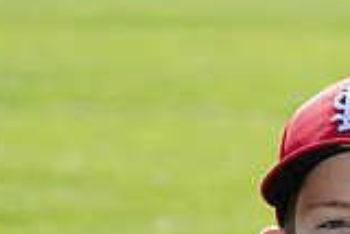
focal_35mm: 659
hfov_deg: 3.1
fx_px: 6413
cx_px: 429
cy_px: 393
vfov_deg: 2.1
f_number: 10
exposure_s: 1/200
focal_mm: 182
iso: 200
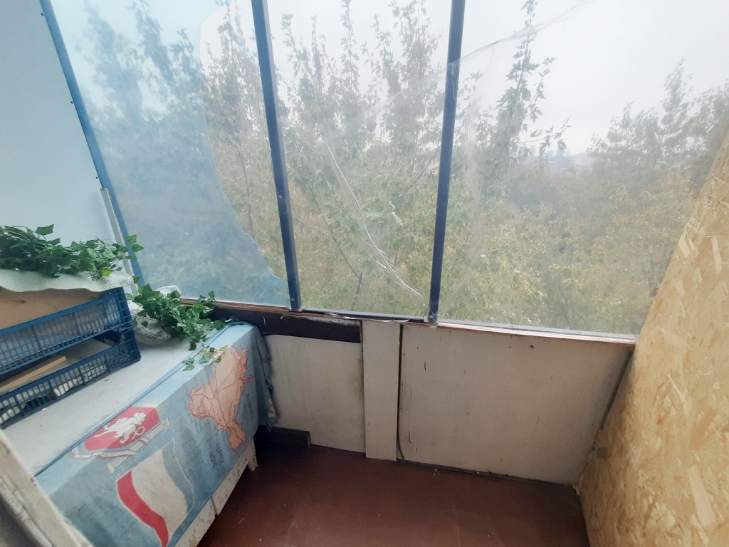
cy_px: 274
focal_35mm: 13
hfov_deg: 106.2
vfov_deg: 89.9
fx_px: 274
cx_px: 364
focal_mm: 1.42
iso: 50
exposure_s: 1/50
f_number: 2.2
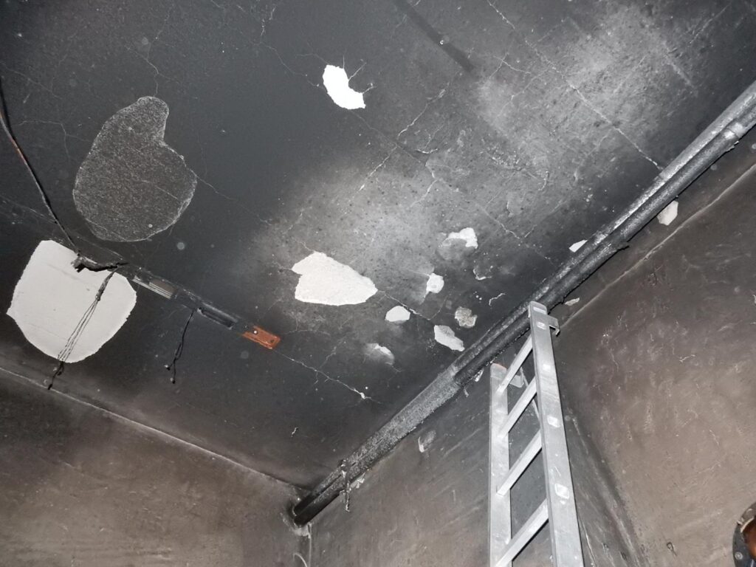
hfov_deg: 69.4
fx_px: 546
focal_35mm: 25
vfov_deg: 54.9
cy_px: 284
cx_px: 378
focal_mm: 4.5
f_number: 3.7
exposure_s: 1/30
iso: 1600
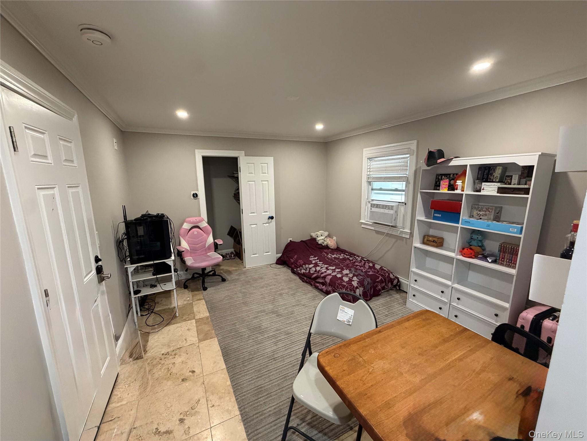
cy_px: 220
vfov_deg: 85.7
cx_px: 294
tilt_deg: -10.1
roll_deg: +0.7
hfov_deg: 102.1
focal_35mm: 14
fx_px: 237
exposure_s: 1/60
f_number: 2.2
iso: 500
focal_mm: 2.22
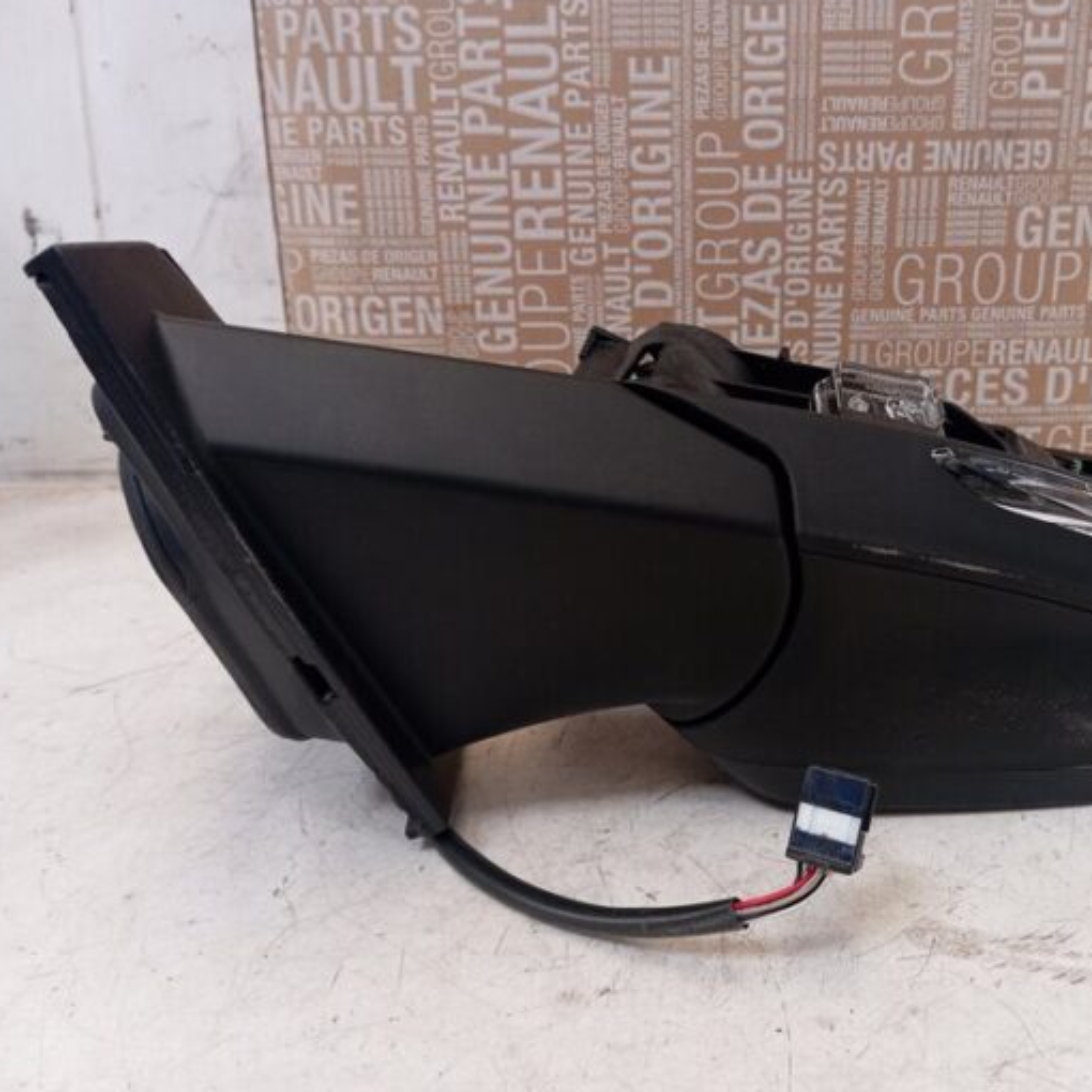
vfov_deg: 48.4
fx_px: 1213
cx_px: 692
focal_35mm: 34
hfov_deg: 47.9
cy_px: 560
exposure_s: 1/33.3
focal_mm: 4.22
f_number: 1.8
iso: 287
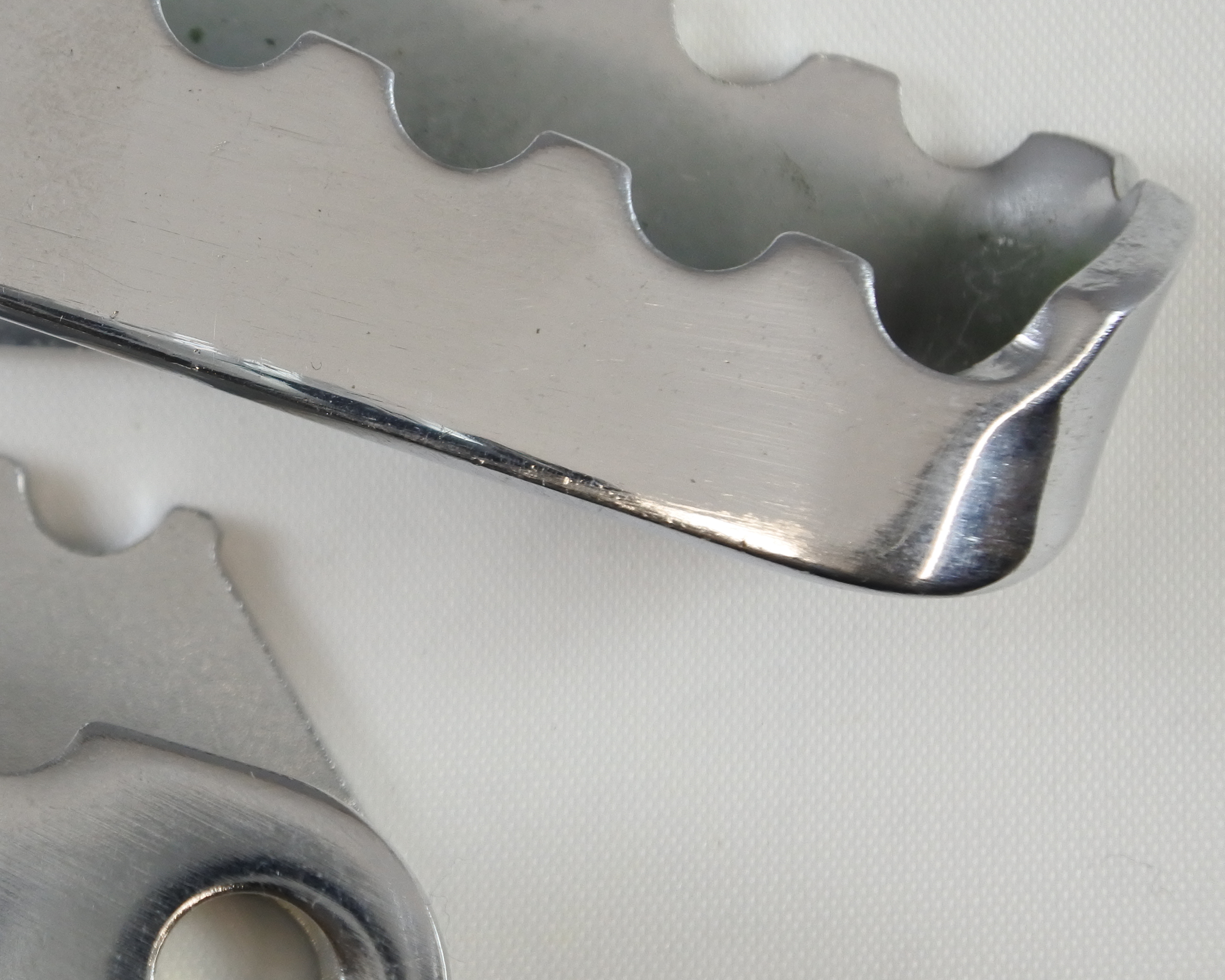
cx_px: 10
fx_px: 4350
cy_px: 429
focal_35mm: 120
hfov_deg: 15.7
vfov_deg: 12.8
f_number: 4.8
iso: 400
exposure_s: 1/125
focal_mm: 22.3
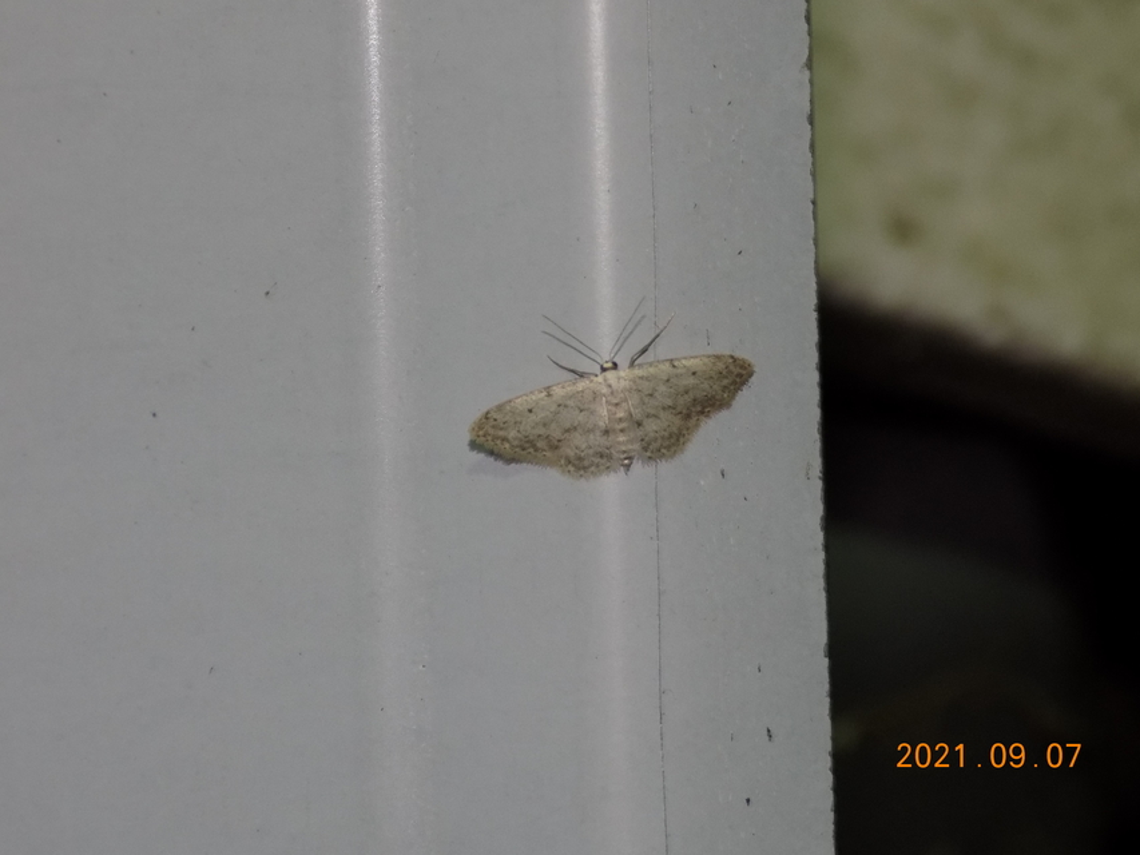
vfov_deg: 12.6
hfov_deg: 16.7
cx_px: 570
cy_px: 428
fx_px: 3887
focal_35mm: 118
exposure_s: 1/30
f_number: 4.8
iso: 200
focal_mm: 20.9
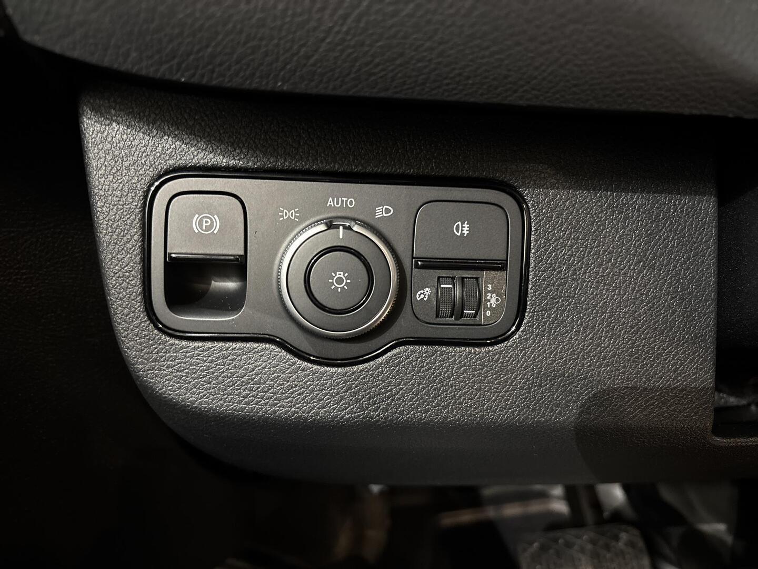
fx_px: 569
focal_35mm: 26
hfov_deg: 67.3
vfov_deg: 53.1
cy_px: 284
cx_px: 379
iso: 1000
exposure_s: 1/30
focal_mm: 5.96
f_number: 1.6
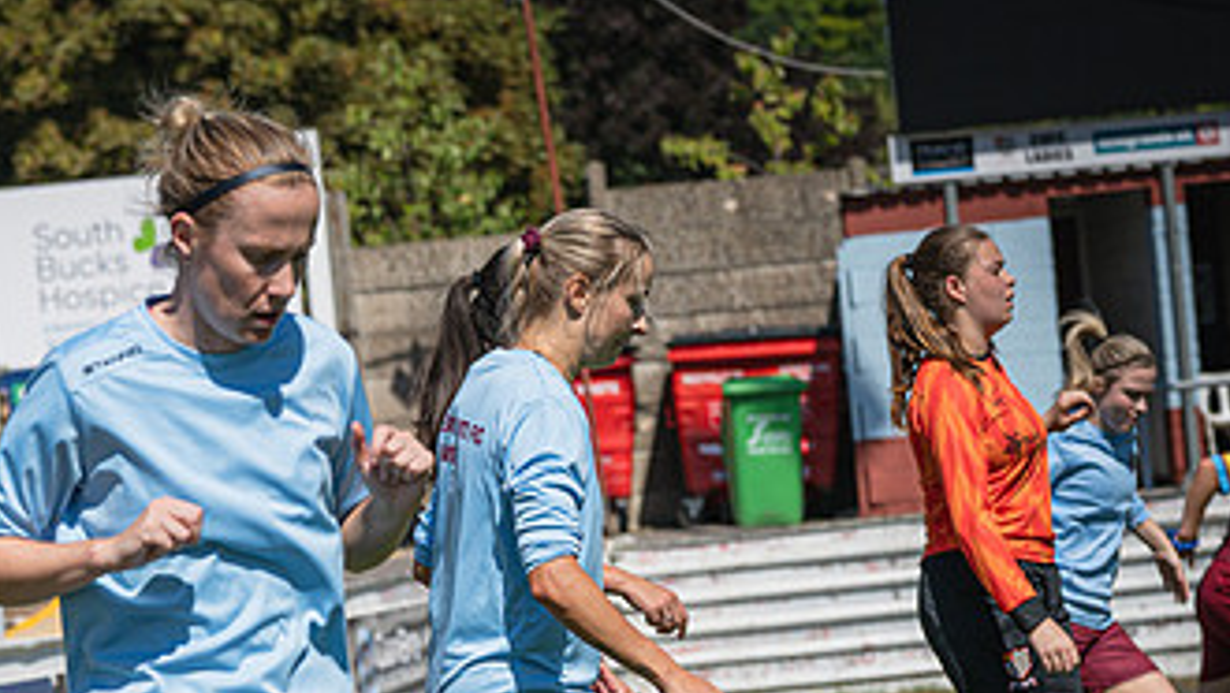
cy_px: 784
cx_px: 216
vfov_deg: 5.8
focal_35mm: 209
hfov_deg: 10.3
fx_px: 6820
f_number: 4
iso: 200
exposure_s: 1/4000
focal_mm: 79
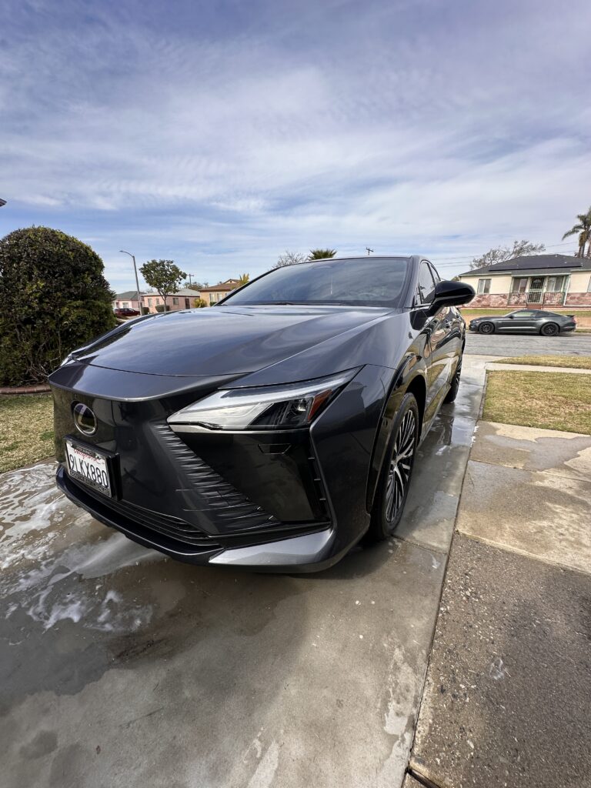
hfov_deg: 85.7
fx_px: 319
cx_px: 296
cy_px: 394
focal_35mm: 14
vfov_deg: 102.1
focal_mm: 2.22
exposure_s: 1/1103
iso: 40
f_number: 2.2
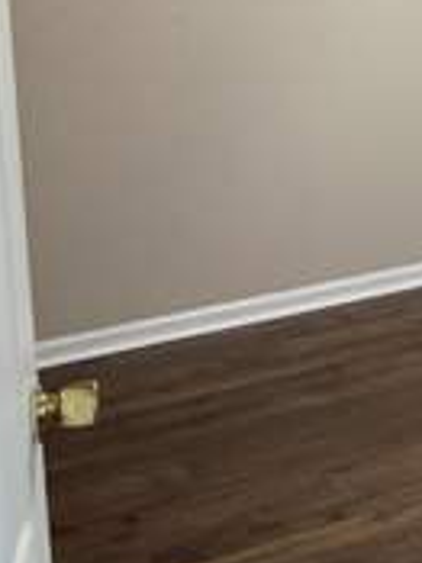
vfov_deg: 21.7
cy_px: 32
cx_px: 635
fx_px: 1432
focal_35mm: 88
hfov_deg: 15.5
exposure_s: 1/60
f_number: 1.78
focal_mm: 6.76
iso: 320
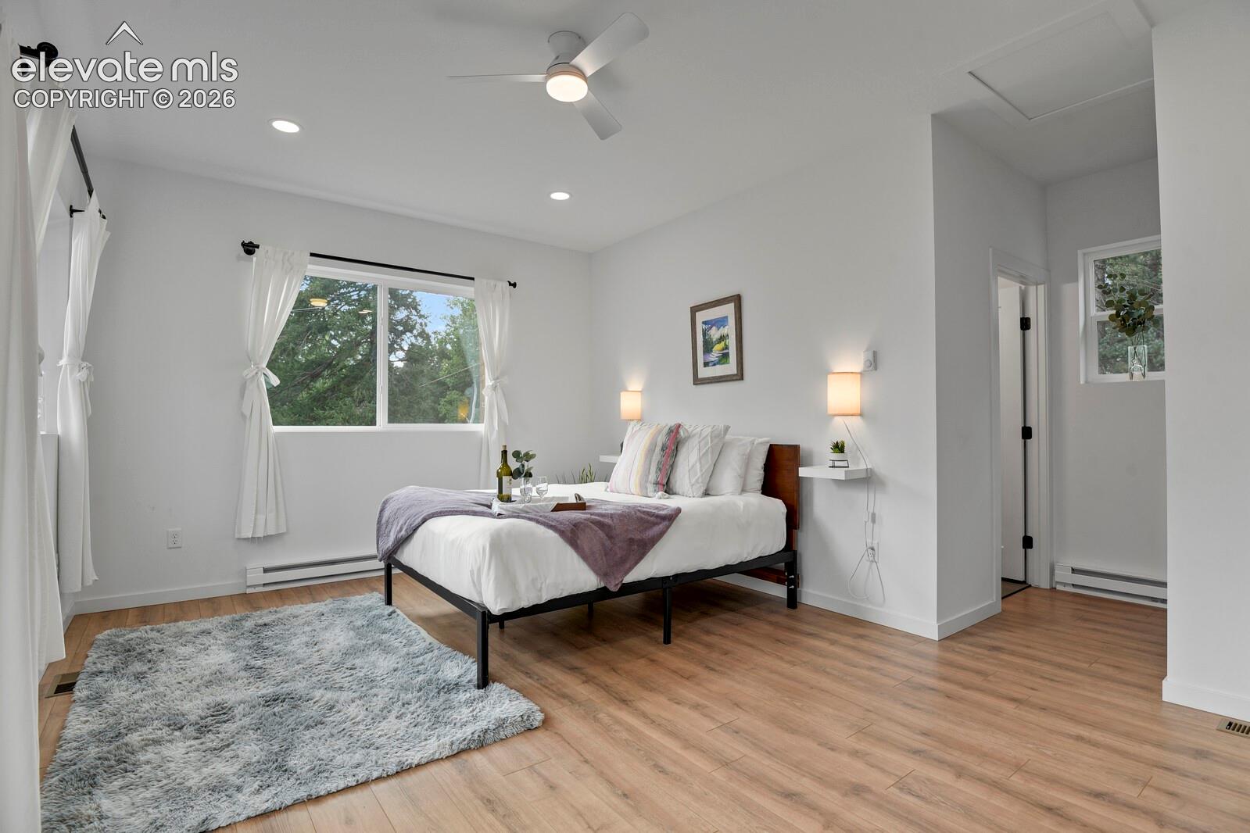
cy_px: 416
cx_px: 625
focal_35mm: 17
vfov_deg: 70.4
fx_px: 590
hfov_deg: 93.3
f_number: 6.3
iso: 250
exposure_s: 1/4
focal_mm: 17
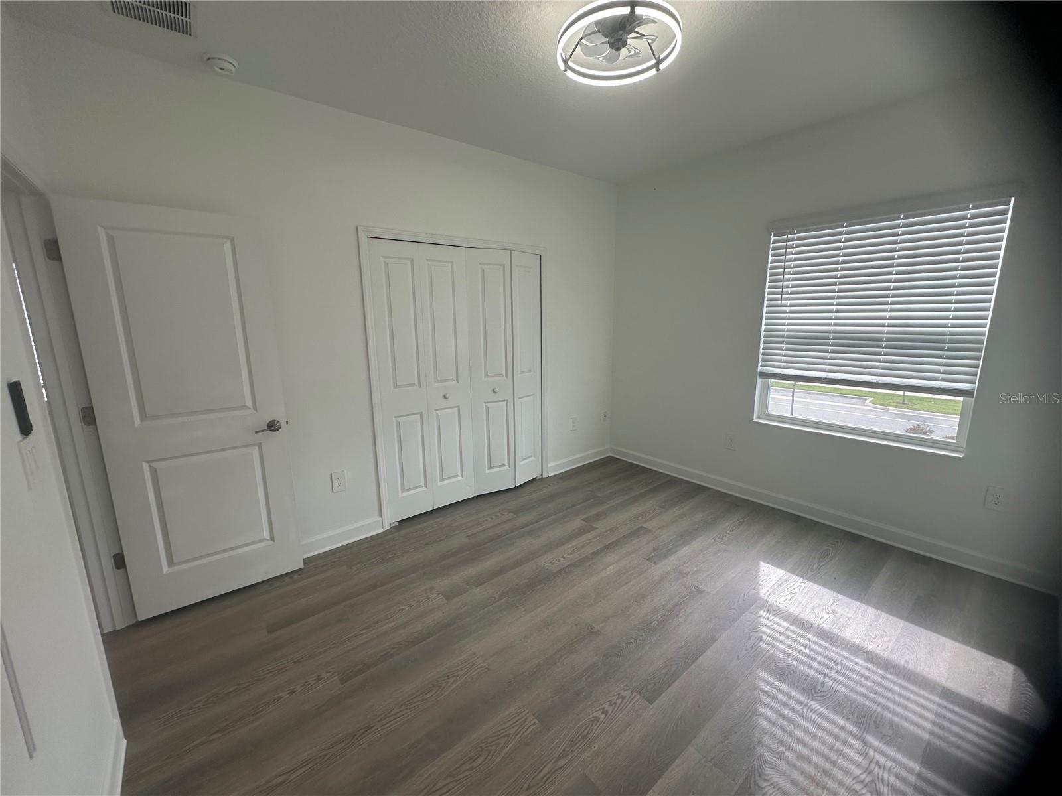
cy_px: 398
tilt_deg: -10.2
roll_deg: +0.7
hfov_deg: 102.1
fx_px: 430
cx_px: 531
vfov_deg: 85.7
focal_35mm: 14
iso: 100
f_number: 2.2
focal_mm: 2.22
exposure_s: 1/120
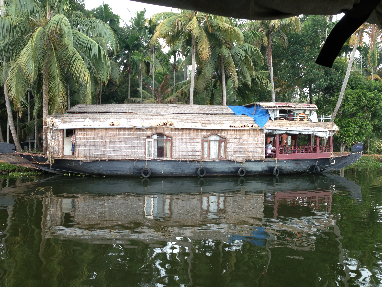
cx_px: 191
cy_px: 144
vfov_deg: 42.9
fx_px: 364
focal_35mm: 33
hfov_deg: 55.4
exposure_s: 1/130
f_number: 2.4
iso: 64
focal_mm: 4.13
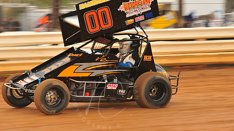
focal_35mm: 207
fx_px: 1284
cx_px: 105
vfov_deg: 5.9
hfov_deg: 10.4
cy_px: 46
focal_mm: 145
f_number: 7.1
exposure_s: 1/320
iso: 640
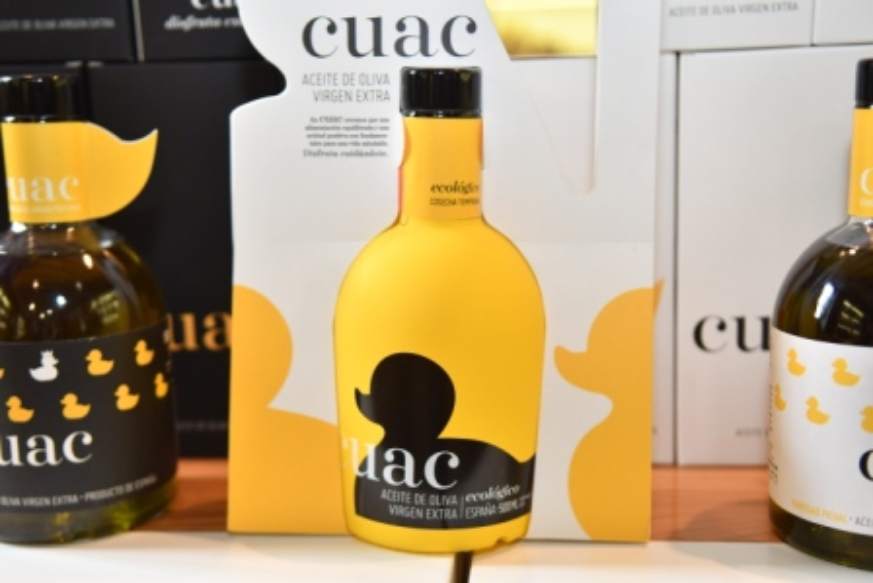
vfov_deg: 28.1
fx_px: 1164
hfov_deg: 41.1
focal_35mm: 48
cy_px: 292
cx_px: 436
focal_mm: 32
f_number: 2.8
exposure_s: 1/50
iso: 800
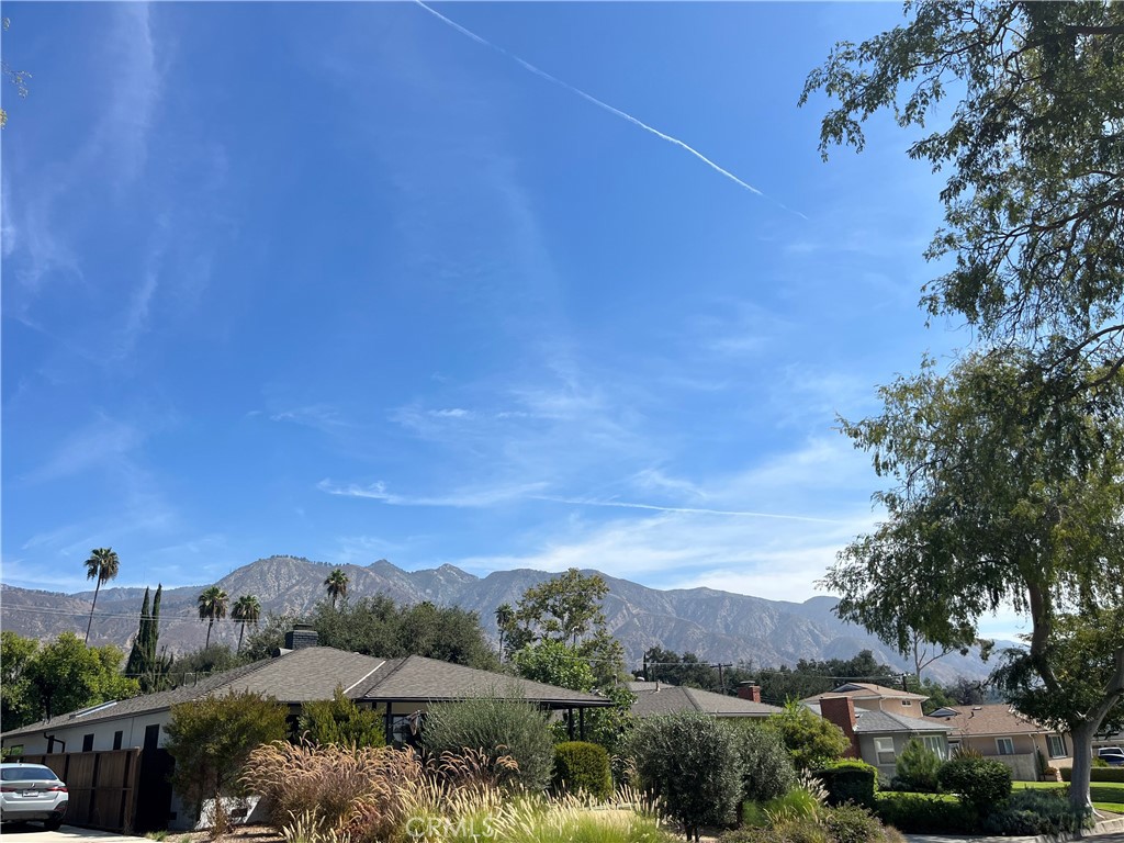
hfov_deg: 67.3
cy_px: 422
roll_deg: +2.8
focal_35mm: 26
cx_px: 562
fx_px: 844
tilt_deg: +20.6
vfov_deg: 53.1
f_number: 1.6
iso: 50
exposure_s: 1/4016
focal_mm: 5.1
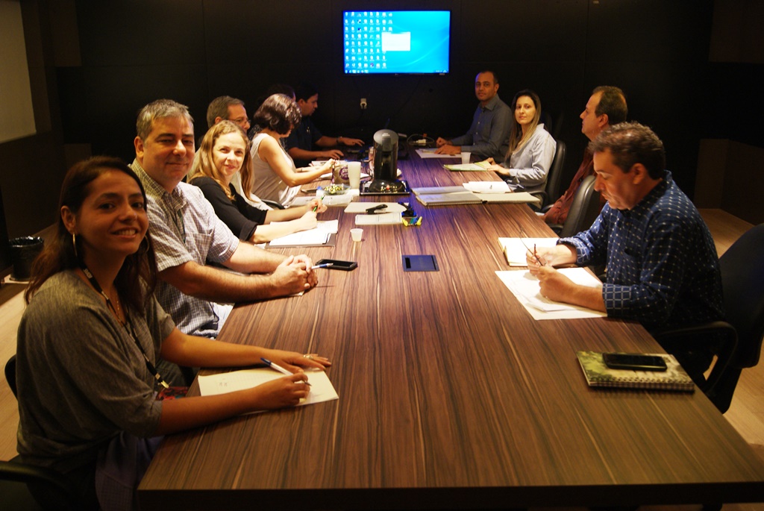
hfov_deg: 57.2
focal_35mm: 33
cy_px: 256
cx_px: 382
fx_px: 701
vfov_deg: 40.1
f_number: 4
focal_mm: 22
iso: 400
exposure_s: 1/20
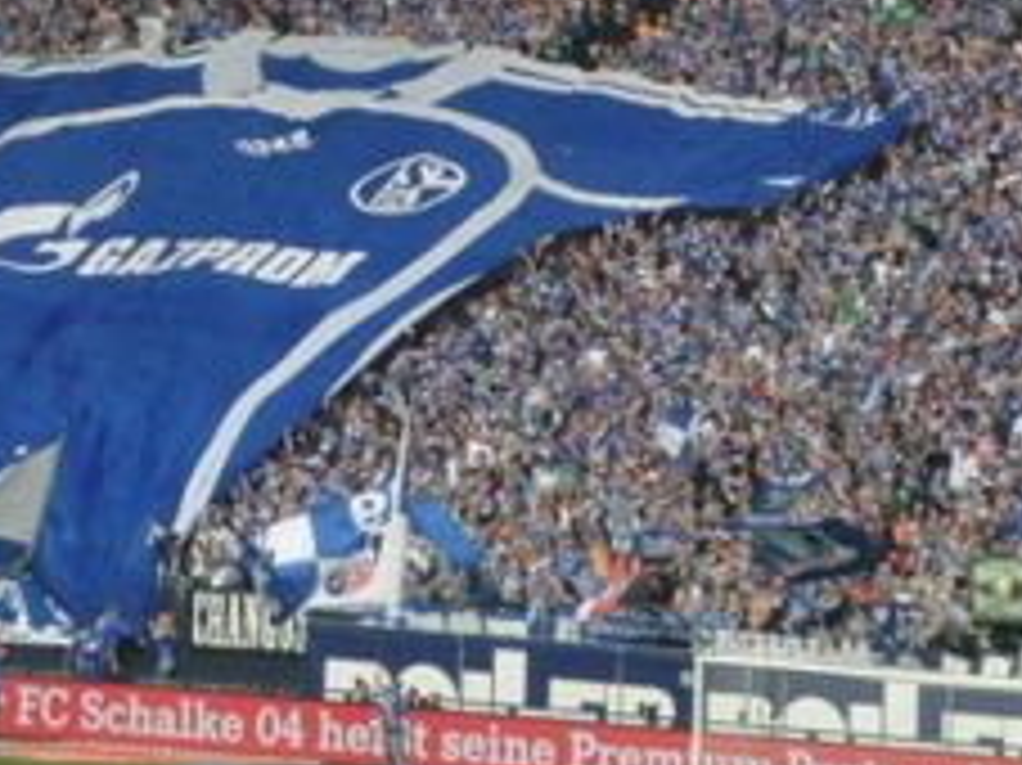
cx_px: 234
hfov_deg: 5.9
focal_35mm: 336
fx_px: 9915
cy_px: 133
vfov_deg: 4.4
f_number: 4.3
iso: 400
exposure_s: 1/500
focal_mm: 23.28
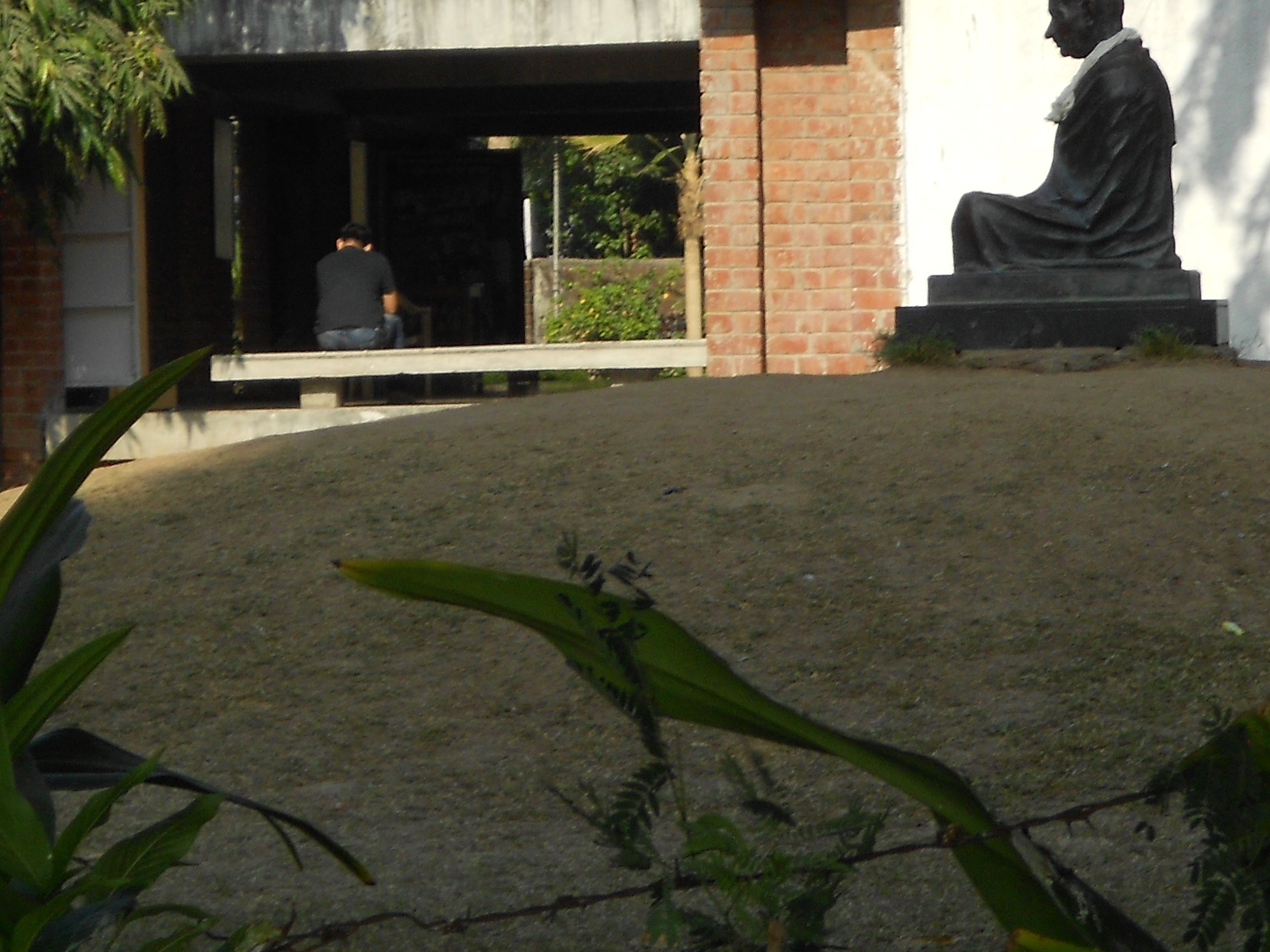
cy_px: 51
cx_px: 918
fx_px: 7301
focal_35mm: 199
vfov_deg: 7.4
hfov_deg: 9.9
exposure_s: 1/250
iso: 80
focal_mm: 17.6
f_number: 5.5
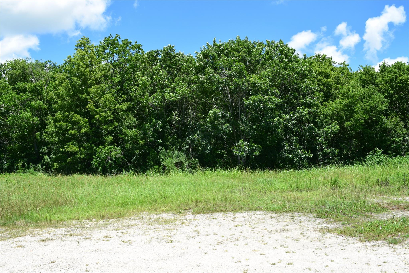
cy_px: 136
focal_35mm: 27
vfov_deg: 47.9
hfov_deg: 67.4
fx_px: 307
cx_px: 204
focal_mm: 18
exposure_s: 1/400
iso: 400
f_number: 11
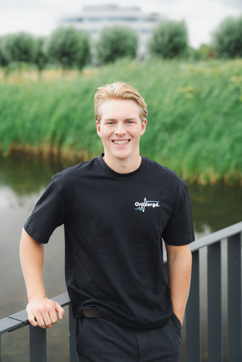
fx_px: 625
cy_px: 181
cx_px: 121
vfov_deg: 32.4
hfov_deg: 21.9
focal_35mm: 62
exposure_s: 1/250
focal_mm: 62
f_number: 2.8
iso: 250
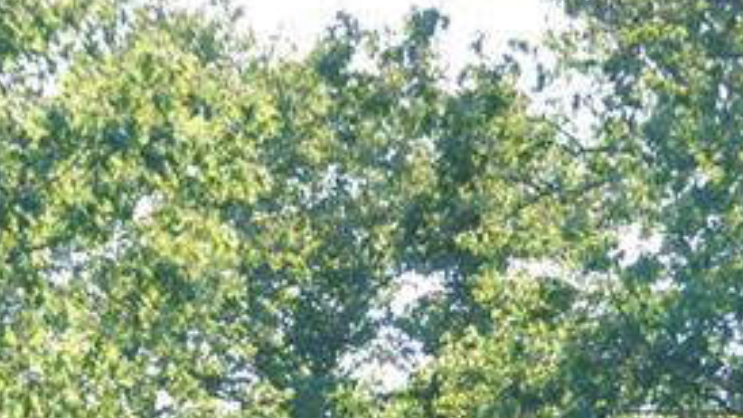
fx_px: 5643
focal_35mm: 286
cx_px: 518
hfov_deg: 7.5
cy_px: 1007
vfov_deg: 4.2
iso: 200
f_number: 5
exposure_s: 1/200
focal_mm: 65
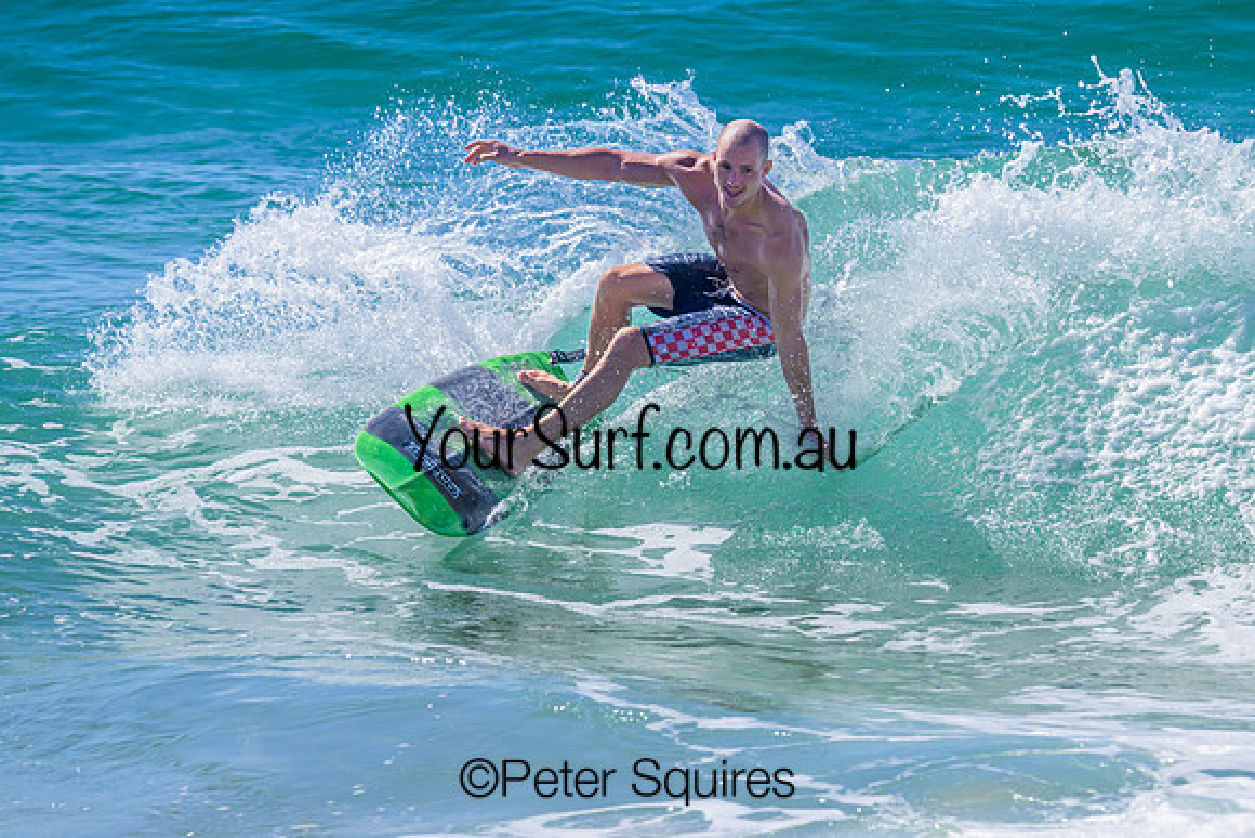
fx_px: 16727
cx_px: 723
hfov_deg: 4.3
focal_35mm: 480
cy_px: 335
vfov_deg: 2.9
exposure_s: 1/2000
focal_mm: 400
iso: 1100
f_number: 11
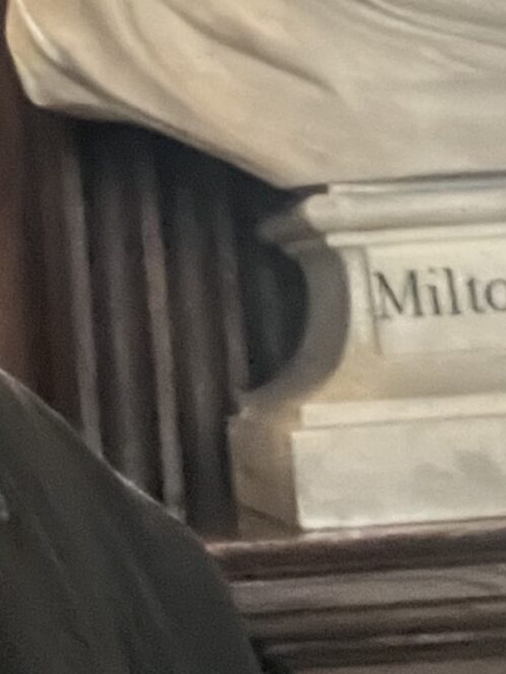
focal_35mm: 115
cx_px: -47
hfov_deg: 12.7
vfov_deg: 15.6
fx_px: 2241
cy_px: -370
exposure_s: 1/17
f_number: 2.2
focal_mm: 2.71
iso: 1250
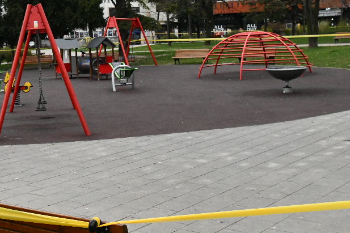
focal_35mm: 63
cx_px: 39
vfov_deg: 21.4
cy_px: 58
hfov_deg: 30.6
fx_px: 612
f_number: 5.6
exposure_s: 1/500
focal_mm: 24
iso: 3200
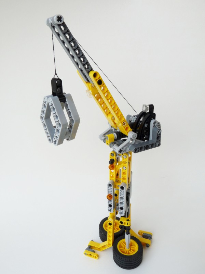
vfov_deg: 65.3
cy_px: 137
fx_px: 213
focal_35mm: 27
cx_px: 102
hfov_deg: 51.4
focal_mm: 4.8
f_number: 6.3
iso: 100
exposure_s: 1/60
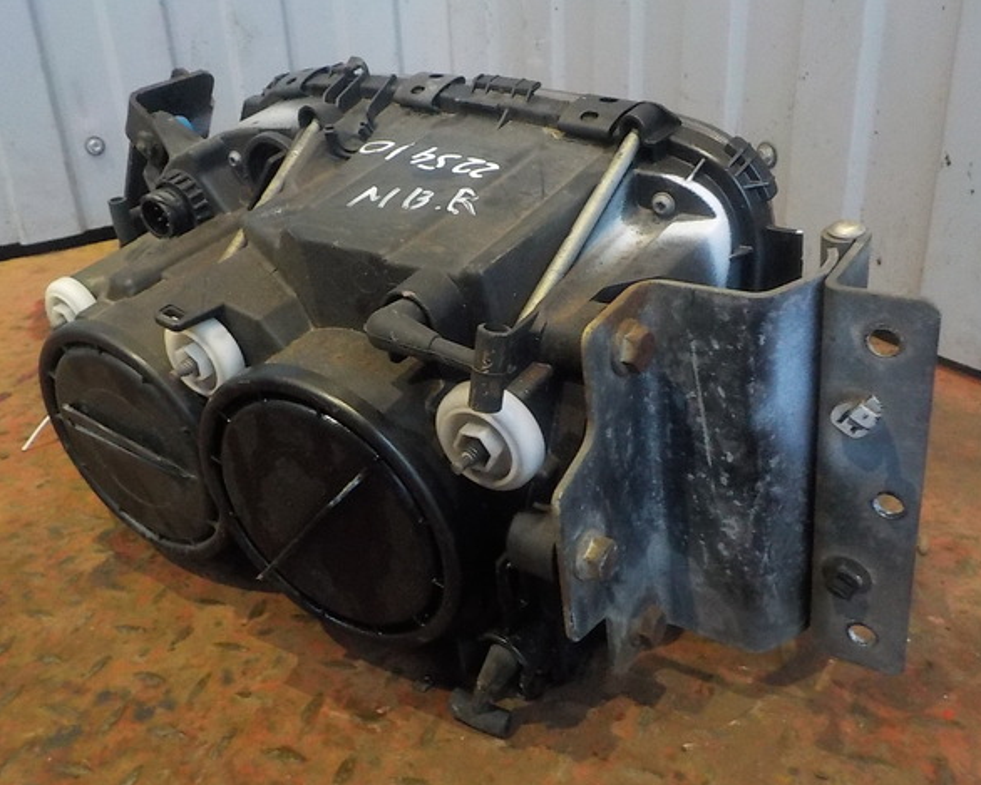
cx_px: 452
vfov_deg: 45.8
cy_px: 385
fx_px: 929
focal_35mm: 32
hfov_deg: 55.6
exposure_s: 1/15
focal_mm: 4.1
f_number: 3.3
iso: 720
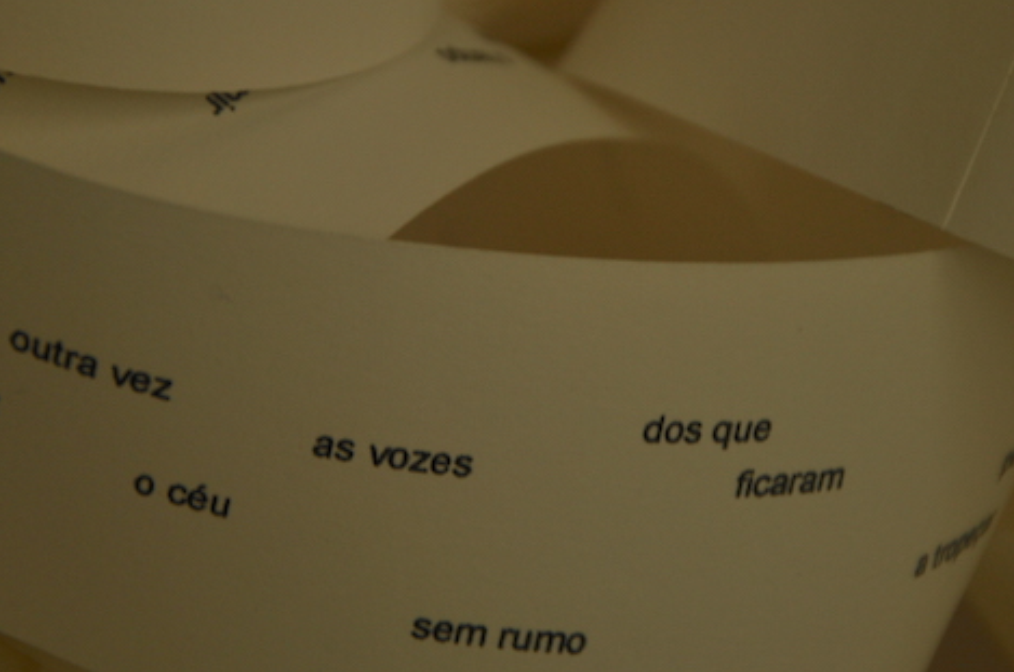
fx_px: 6798
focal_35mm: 242
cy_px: 255
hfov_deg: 8.5
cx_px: 584
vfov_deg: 5.7
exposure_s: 1/45
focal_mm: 105
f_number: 5.6
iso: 200
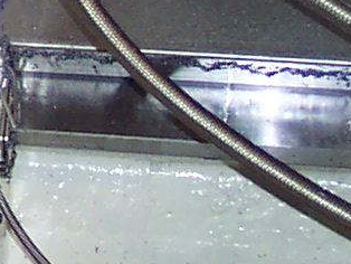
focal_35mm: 251
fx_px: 2547
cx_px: -540
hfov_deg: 7.3
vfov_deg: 5.8
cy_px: -300
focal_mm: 8
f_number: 2.8
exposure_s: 1/30
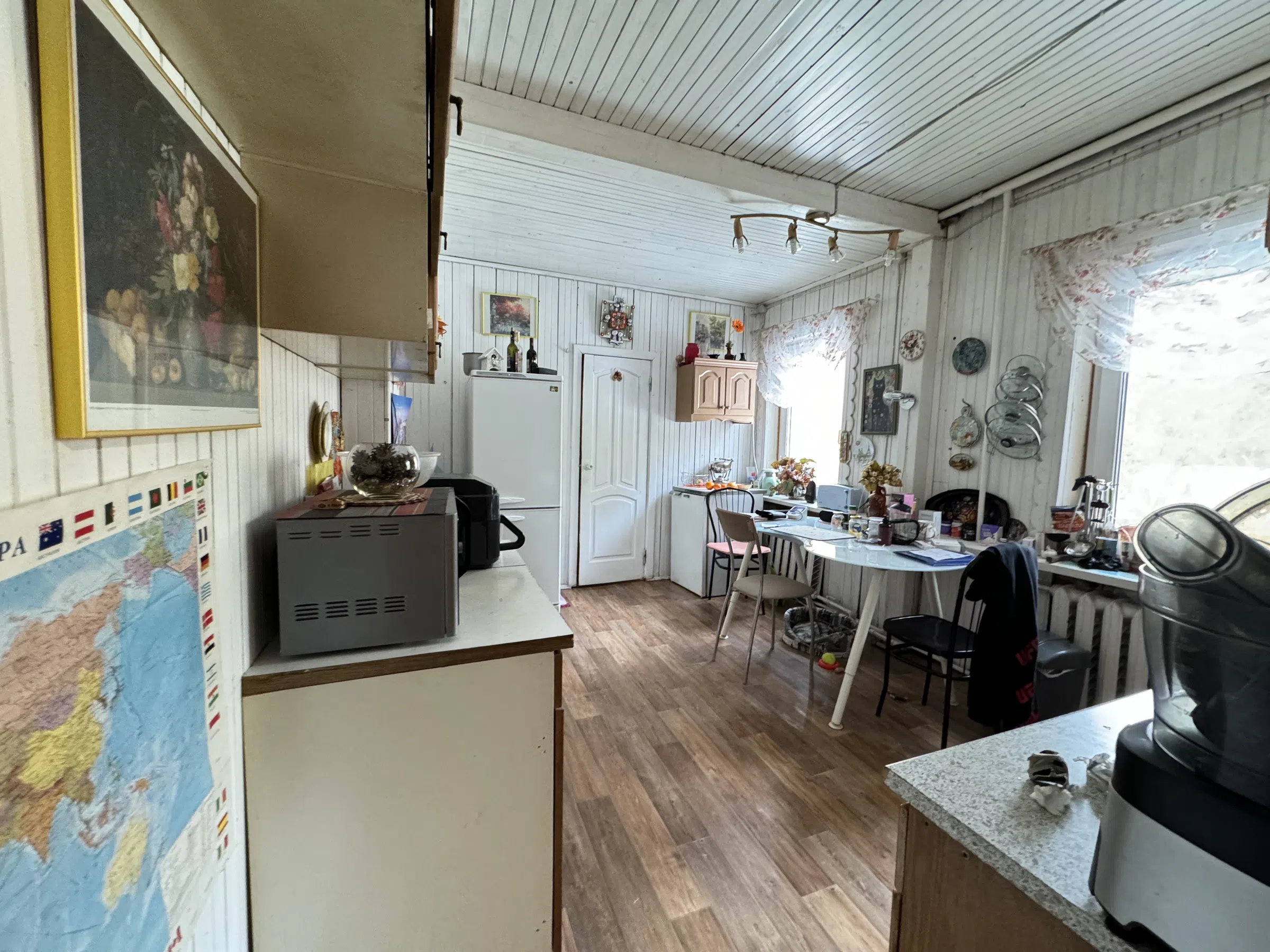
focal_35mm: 14
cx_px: 635
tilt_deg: -4.6
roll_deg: -1.0
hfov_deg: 102.1
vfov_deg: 85.7
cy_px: 476
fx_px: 514
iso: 500
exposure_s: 1/60
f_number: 2.2
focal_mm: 2.22
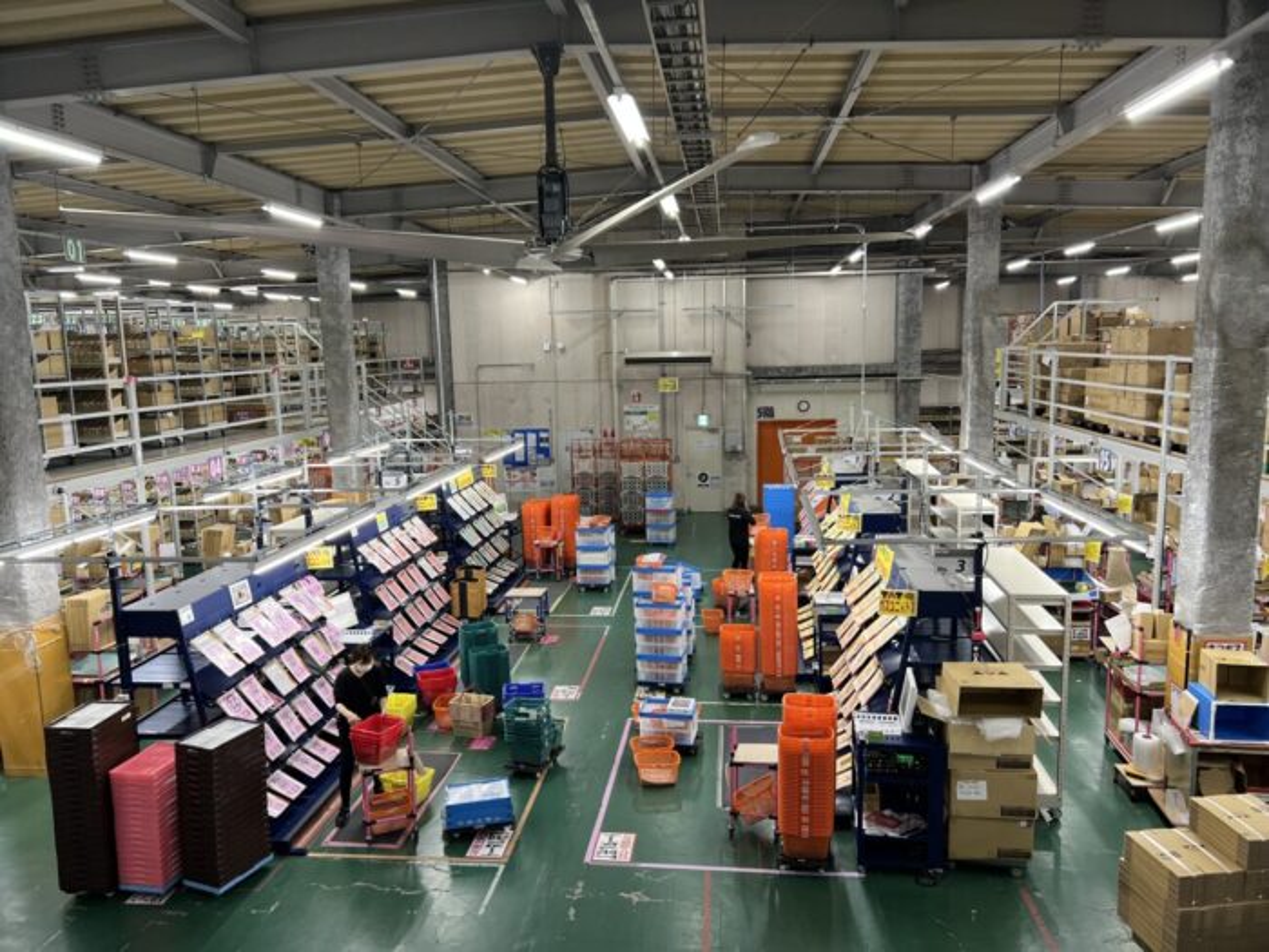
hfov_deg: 67.3
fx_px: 953
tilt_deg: -8.5
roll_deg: +1.0
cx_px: 634
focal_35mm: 26
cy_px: 476
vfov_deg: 53.1
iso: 125
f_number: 1.5
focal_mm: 5.7
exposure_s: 1/60
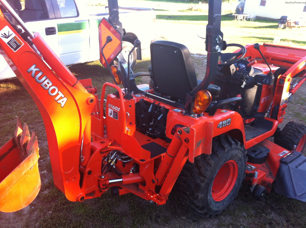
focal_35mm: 35
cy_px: 114
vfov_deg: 40.6
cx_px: 153
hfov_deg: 52.7
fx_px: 309
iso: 80
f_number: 2.8
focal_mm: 3.85
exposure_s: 1/120
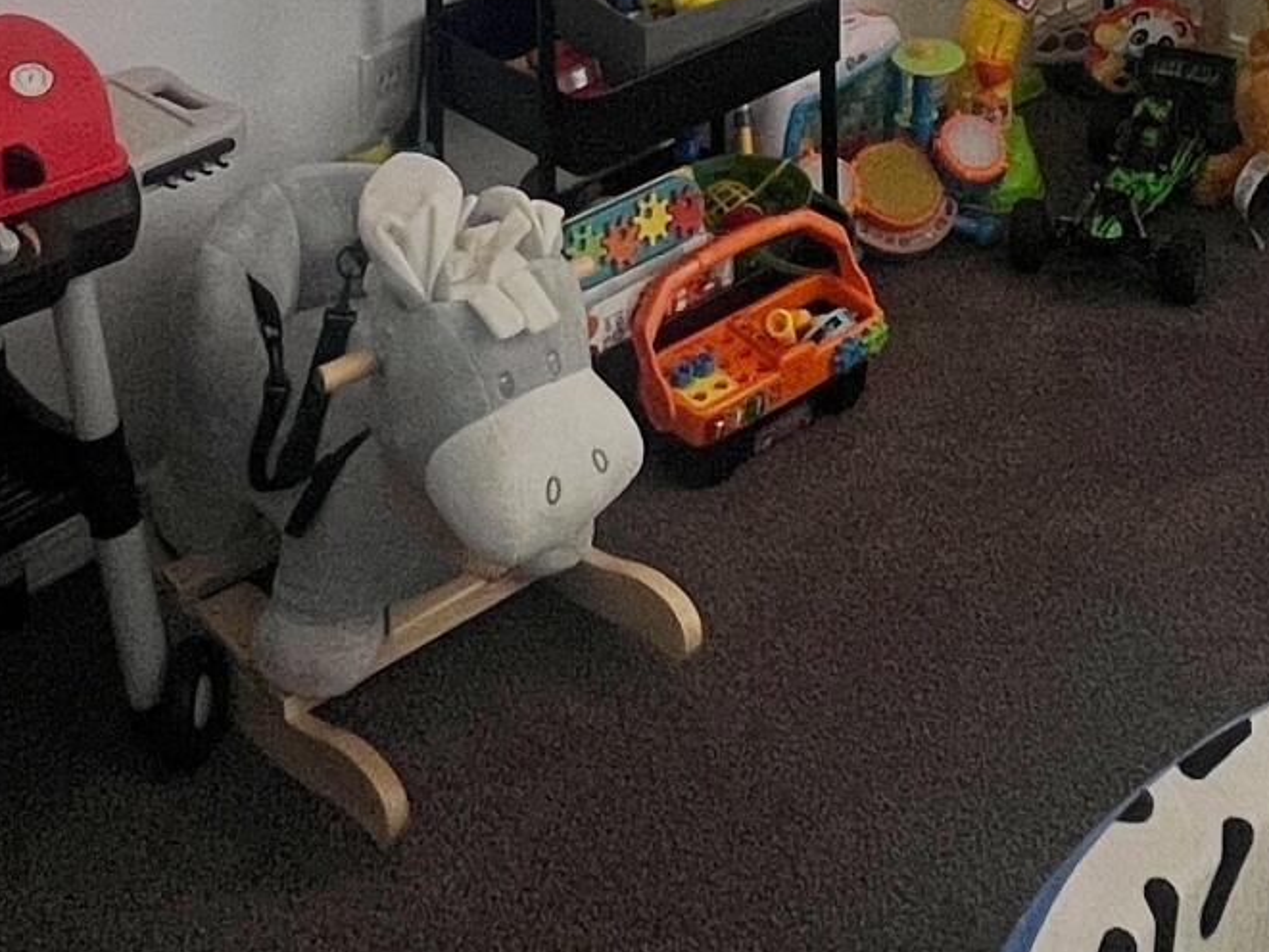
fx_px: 2163
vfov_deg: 18.8
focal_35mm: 59
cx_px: 922
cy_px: -789
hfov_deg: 32.2
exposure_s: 1/120
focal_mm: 1.57
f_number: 1.8
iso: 80
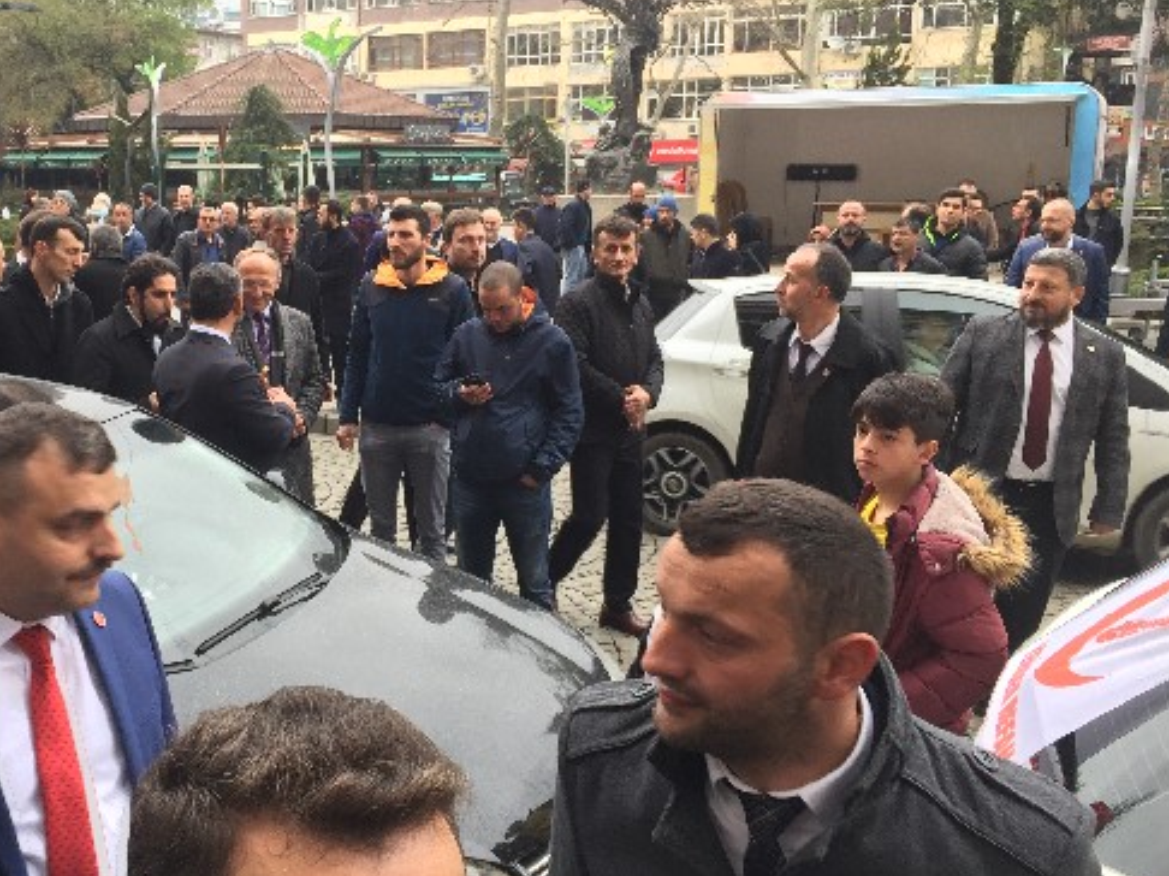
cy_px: 428
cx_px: 380
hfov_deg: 46.0
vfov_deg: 35.9
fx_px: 1350
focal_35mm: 40
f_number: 2.2
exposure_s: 1/100
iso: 50
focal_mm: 4.15
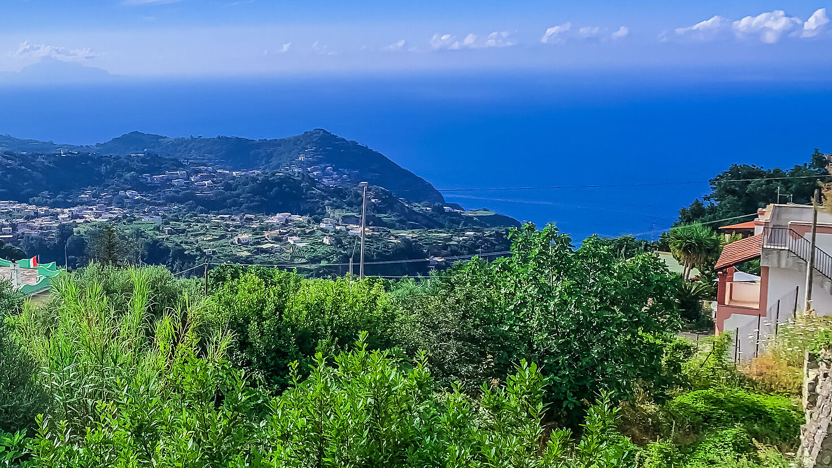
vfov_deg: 26.0
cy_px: 231
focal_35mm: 46
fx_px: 1015
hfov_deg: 42.5
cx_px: 163
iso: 25
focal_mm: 4.25
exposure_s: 1/3521
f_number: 1.8
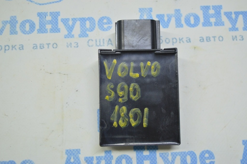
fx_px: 370
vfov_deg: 25.0
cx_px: 124
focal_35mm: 54
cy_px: 82
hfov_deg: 36.9
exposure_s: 1/40
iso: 400
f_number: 4.8
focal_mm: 36
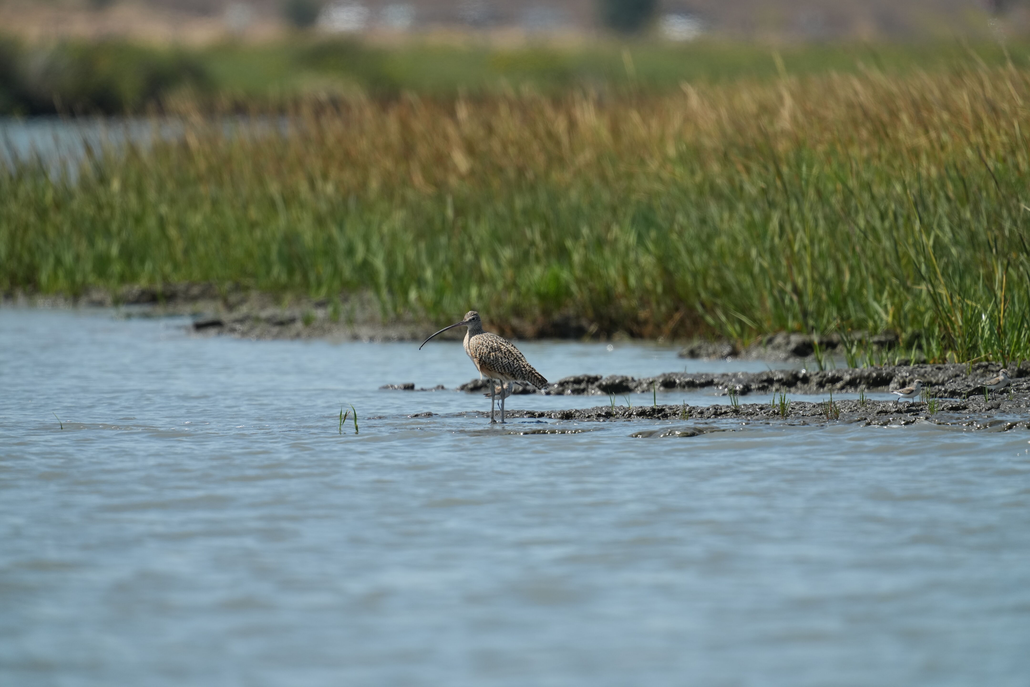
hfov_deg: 3.4
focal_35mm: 600
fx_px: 17165
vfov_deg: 2.3
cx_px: 515
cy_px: 344
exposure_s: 1/2500
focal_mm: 600
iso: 640
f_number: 5.6
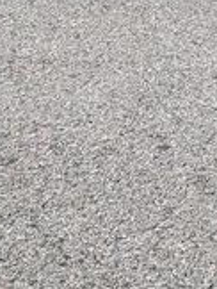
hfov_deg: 7.8
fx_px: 1334
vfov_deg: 11.5
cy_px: -227
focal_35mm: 160
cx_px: 701
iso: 16
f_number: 1.8
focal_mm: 6.7
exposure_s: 1/834
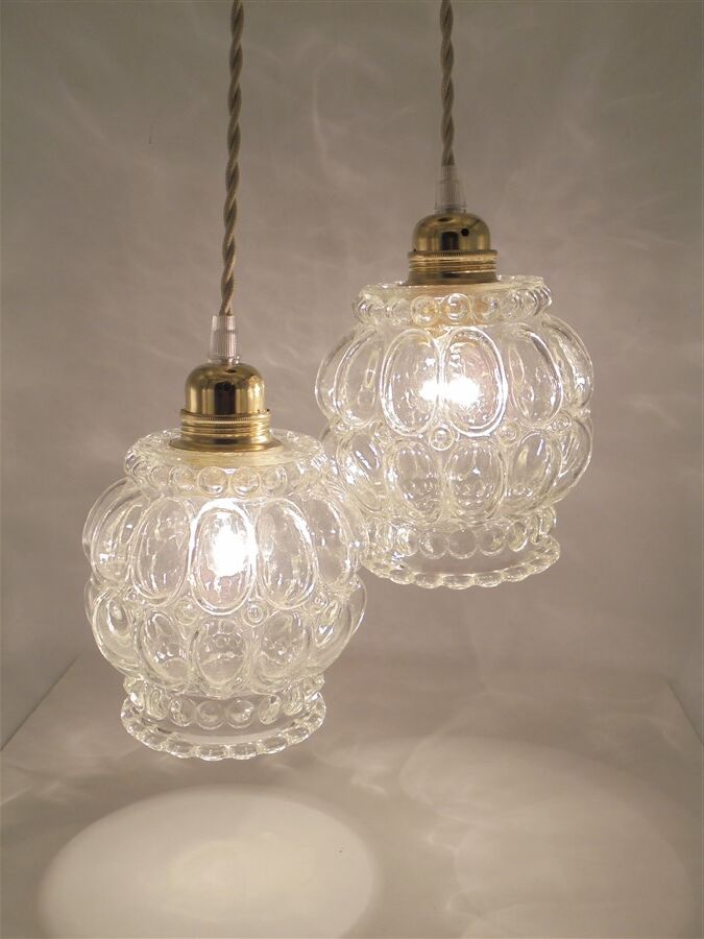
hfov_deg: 37.7
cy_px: 470
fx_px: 1030
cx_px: 352
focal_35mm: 38
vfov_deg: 49.0
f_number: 4.2
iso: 100
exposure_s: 1/160
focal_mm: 6.9
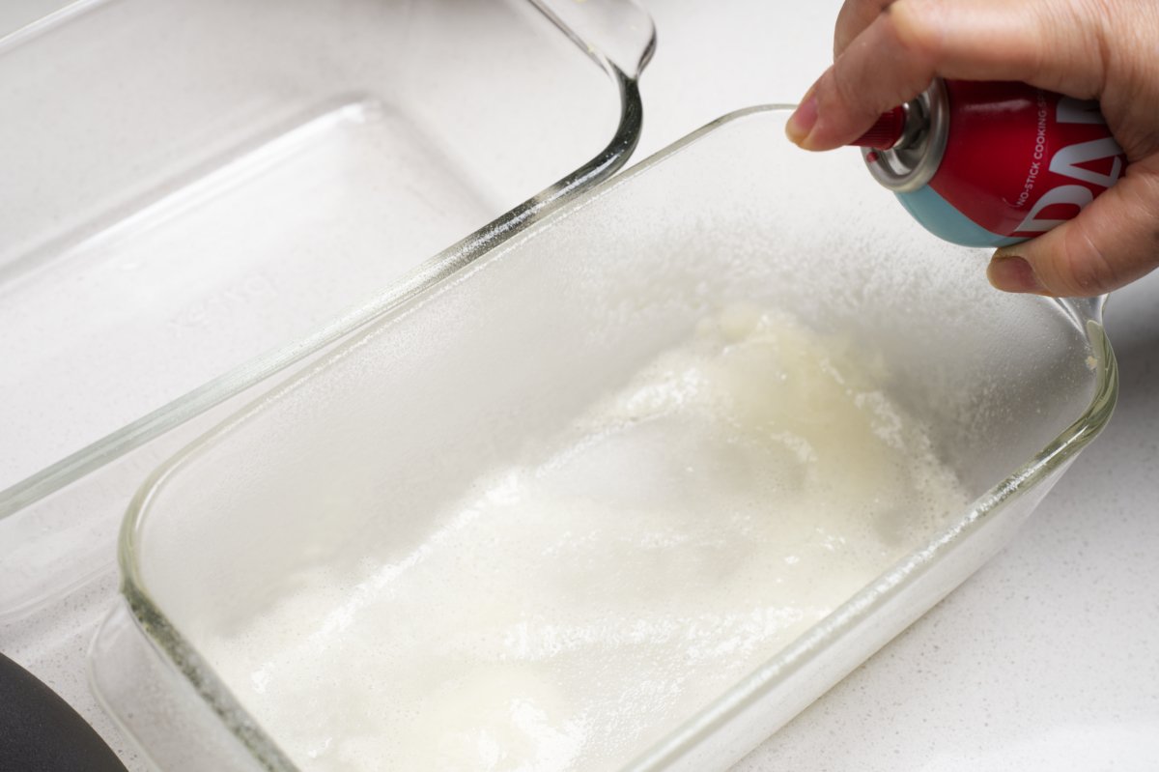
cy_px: 386
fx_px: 2253
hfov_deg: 28.9
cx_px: 580
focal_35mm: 70
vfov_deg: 19.4
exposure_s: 1/50
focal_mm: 70
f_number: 8
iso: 100
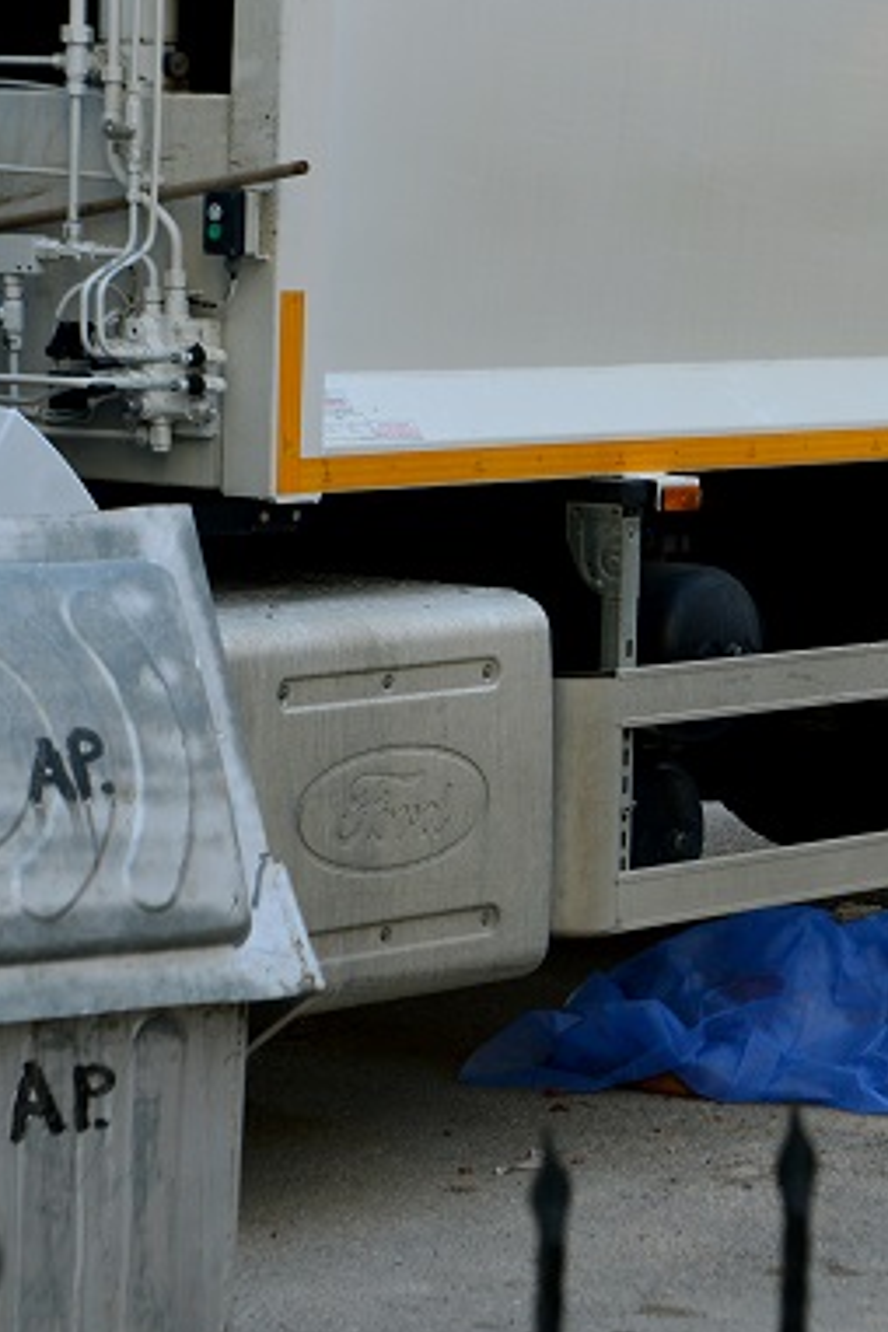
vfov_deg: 14.0
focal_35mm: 147
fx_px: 5439
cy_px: 741
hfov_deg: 9.3
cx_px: 755
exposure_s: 1/800
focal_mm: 70
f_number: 5.6
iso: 500
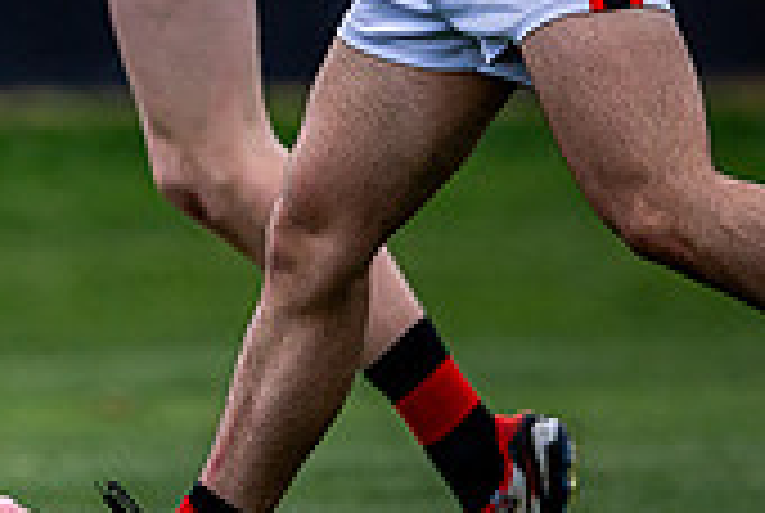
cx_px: -324
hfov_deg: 0.9
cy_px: -140
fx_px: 51536
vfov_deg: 0.6
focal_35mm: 2421
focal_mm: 500
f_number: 4
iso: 200
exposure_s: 1/1600
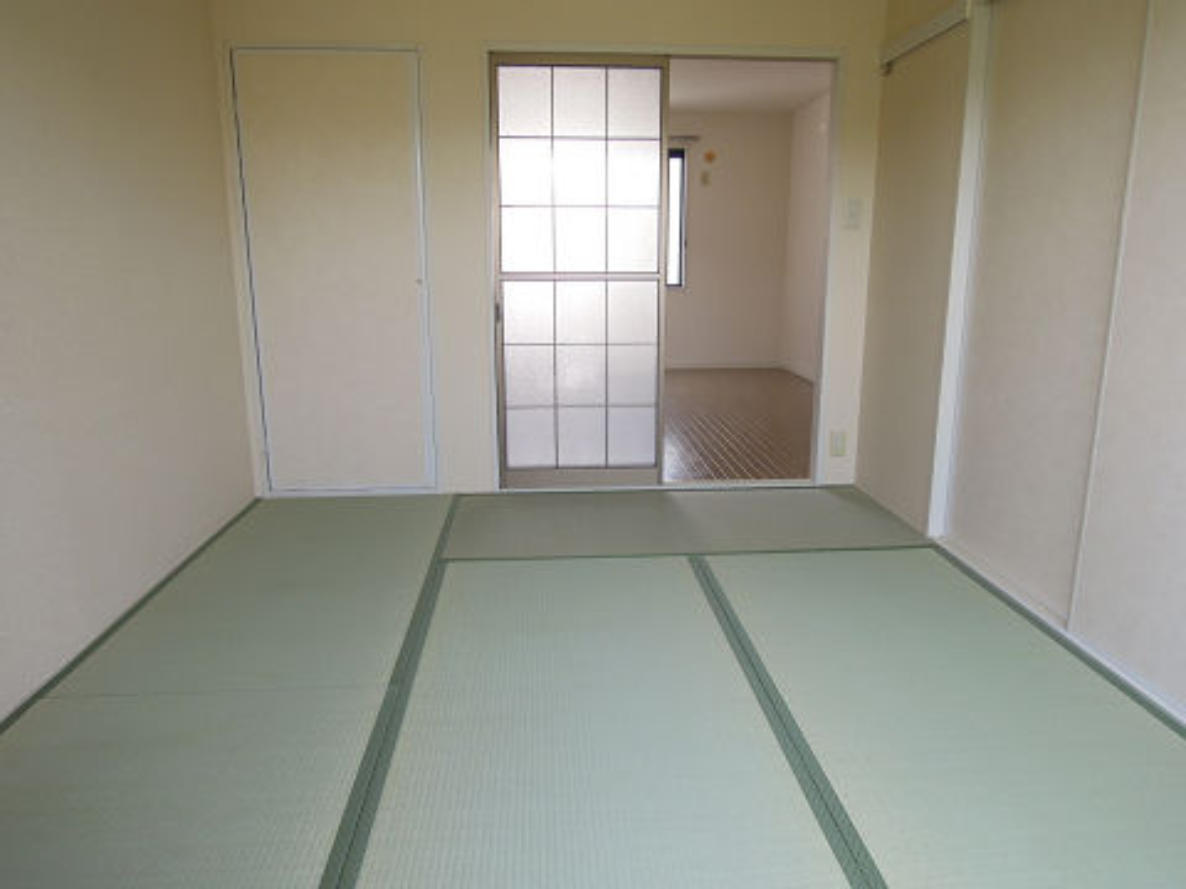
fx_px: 822
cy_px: 444
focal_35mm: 24
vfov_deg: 56.8
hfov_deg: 71.6
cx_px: 593
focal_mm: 4.3
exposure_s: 1/80
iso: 160
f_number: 2.8
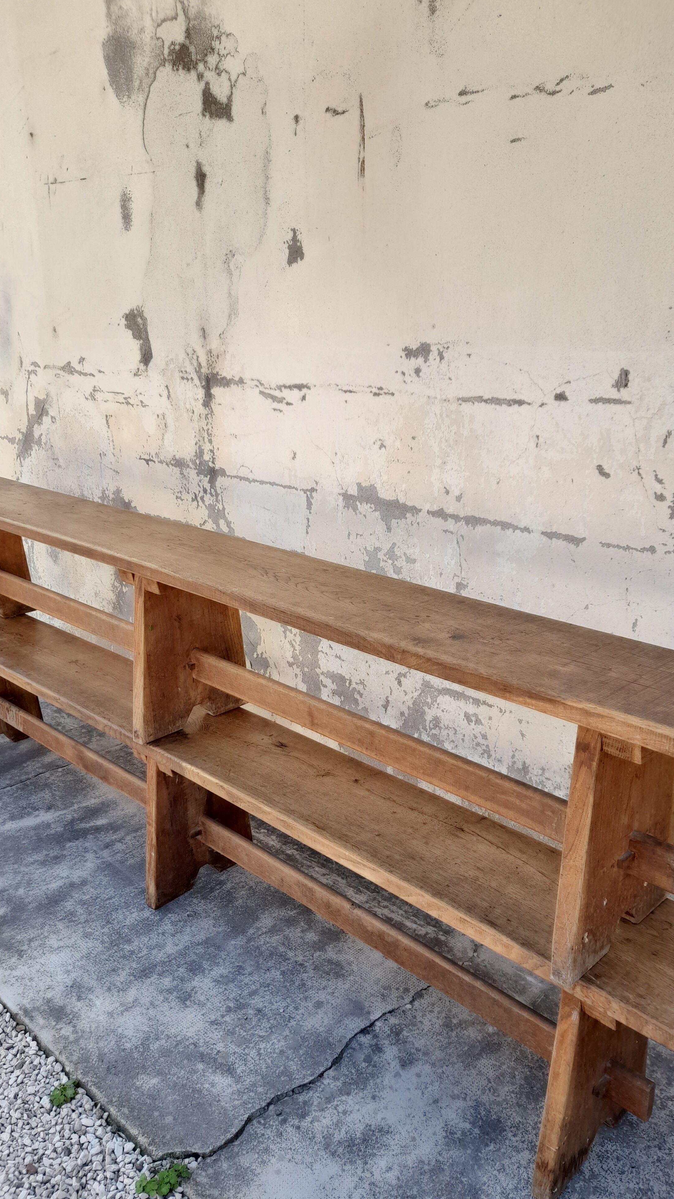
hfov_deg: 41.5
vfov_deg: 67.9
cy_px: 607
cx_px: 347
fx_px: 890
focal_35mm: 28
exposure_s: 1/215
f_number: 2
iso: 20
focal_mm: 4.6
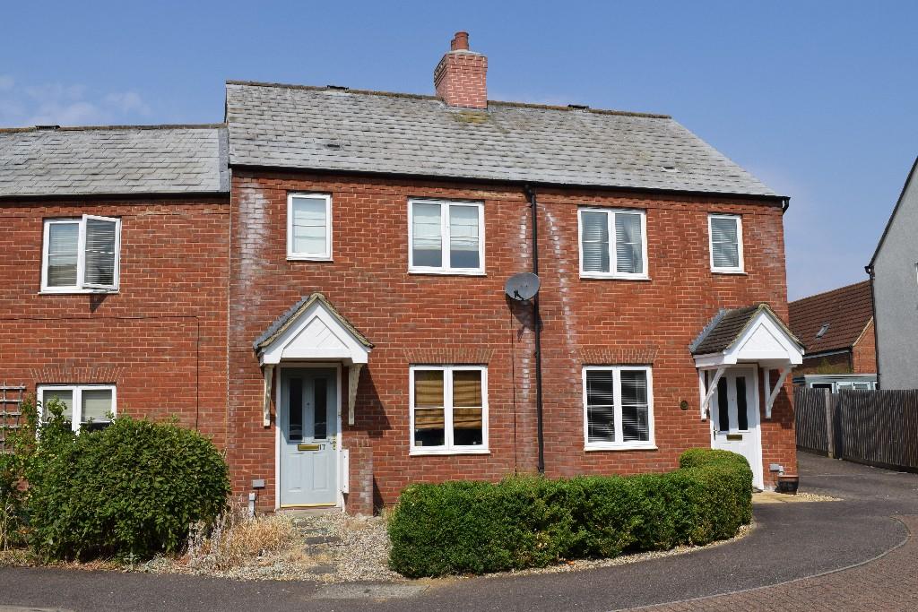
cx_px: 459
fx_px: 918
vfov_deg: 36.9
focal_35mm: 36
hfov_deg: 53.1
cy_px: 306
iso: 200
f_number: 11
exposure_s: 1/500
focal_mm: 24
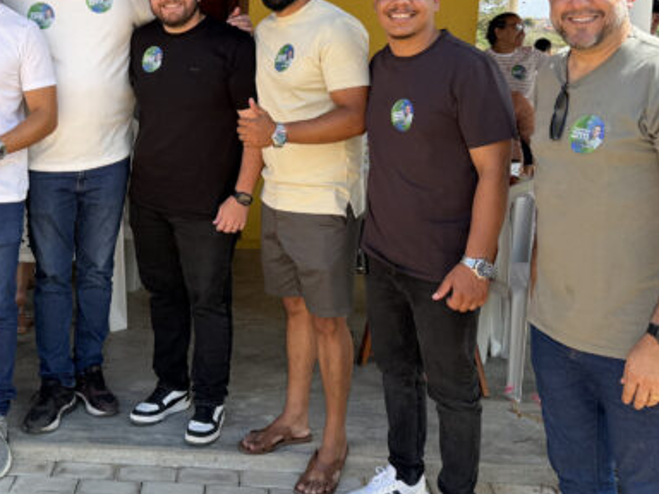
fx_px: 914
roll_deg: -0.3
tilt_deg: -6.1
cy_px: 139
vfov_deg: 29.9
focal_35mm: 48
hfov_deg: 39.1
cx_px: 209
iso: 100
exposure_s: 1/1522
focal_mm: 6.76
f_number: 1.78
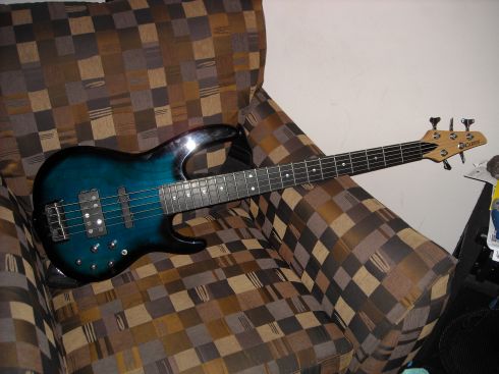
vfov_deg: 40.7
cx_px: 250
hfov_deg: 52.6
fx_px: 504
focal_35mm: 35
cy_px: 187
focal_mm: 5.7
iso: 64
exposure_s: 1/60
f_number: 2.8
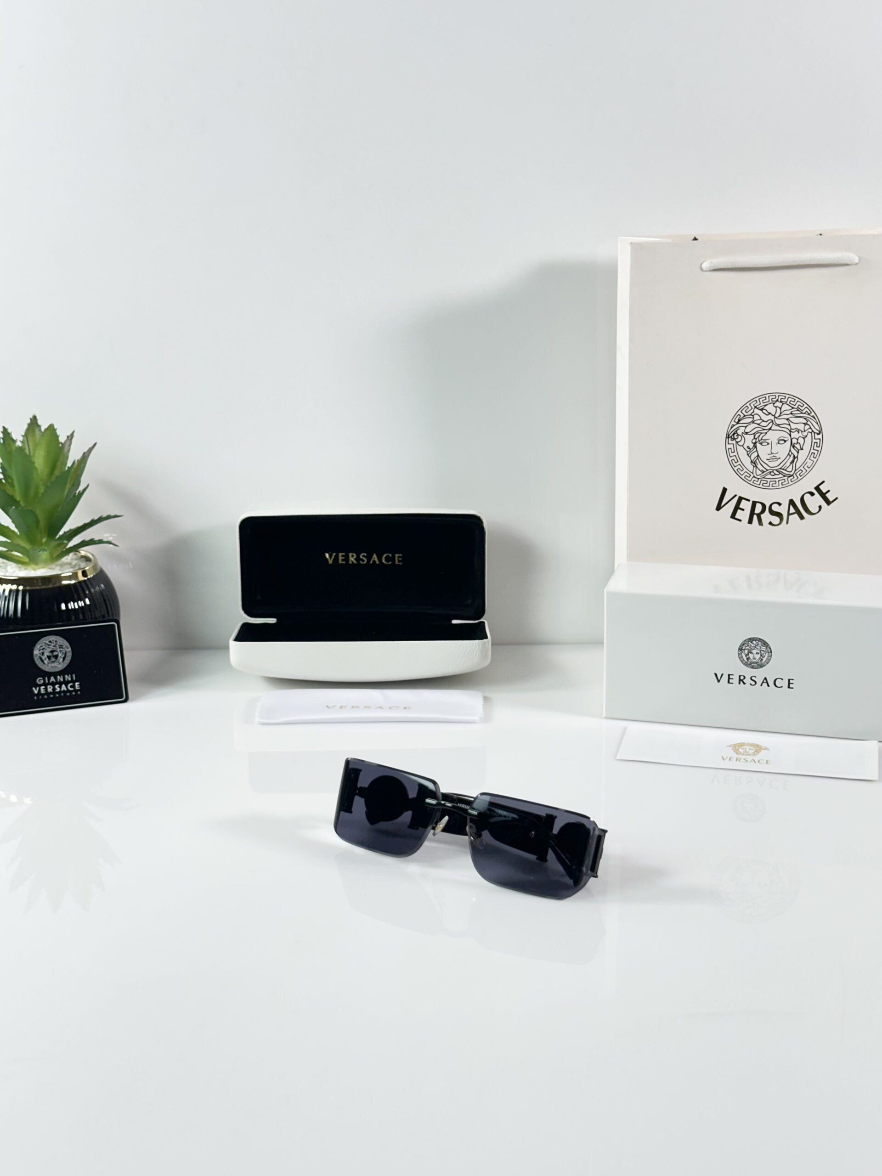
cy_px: 588
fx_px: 1631
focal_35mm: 48
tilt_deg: -16.2
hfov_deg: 30.3
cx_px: 441
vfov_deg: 39.7
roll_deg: +0.6
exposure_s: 1/100
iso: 80
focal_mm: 6.86
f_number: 1.78
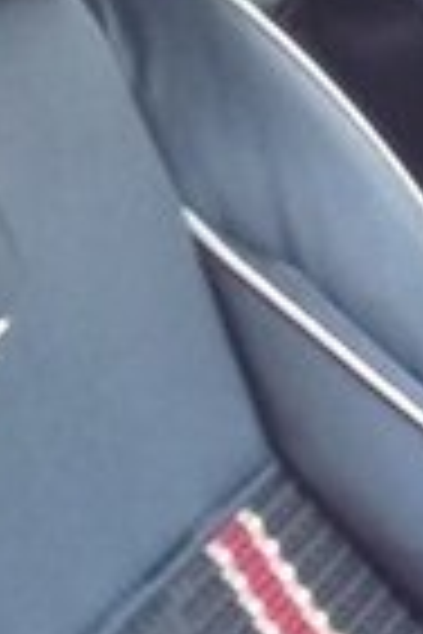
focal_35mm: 151
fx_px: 2661
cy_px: 470
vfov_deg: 13.6
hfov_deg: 8.2
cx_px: 1066
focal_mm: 3.3
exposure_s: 1/33
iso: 64
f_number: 2.2
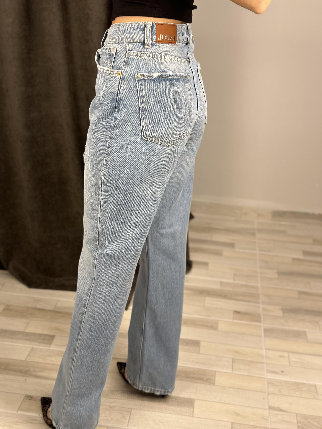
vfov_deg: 39.7
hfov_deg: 30.3
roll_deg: -5.7
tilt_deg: -43.8
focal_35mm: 48
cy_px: 214
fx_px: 595
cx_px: 161
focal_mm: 6.86
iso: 160
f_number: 1.78
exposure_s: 1/100
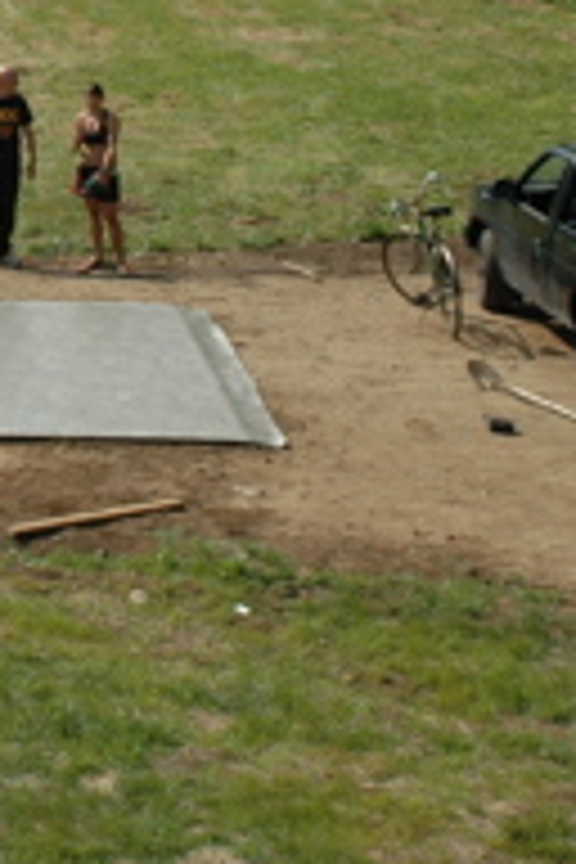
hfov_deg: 11.0
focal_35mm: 120
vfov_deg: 16.9
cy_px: 119
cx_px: -292
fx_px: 2880
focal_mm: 24
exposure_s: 1/400
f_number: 10
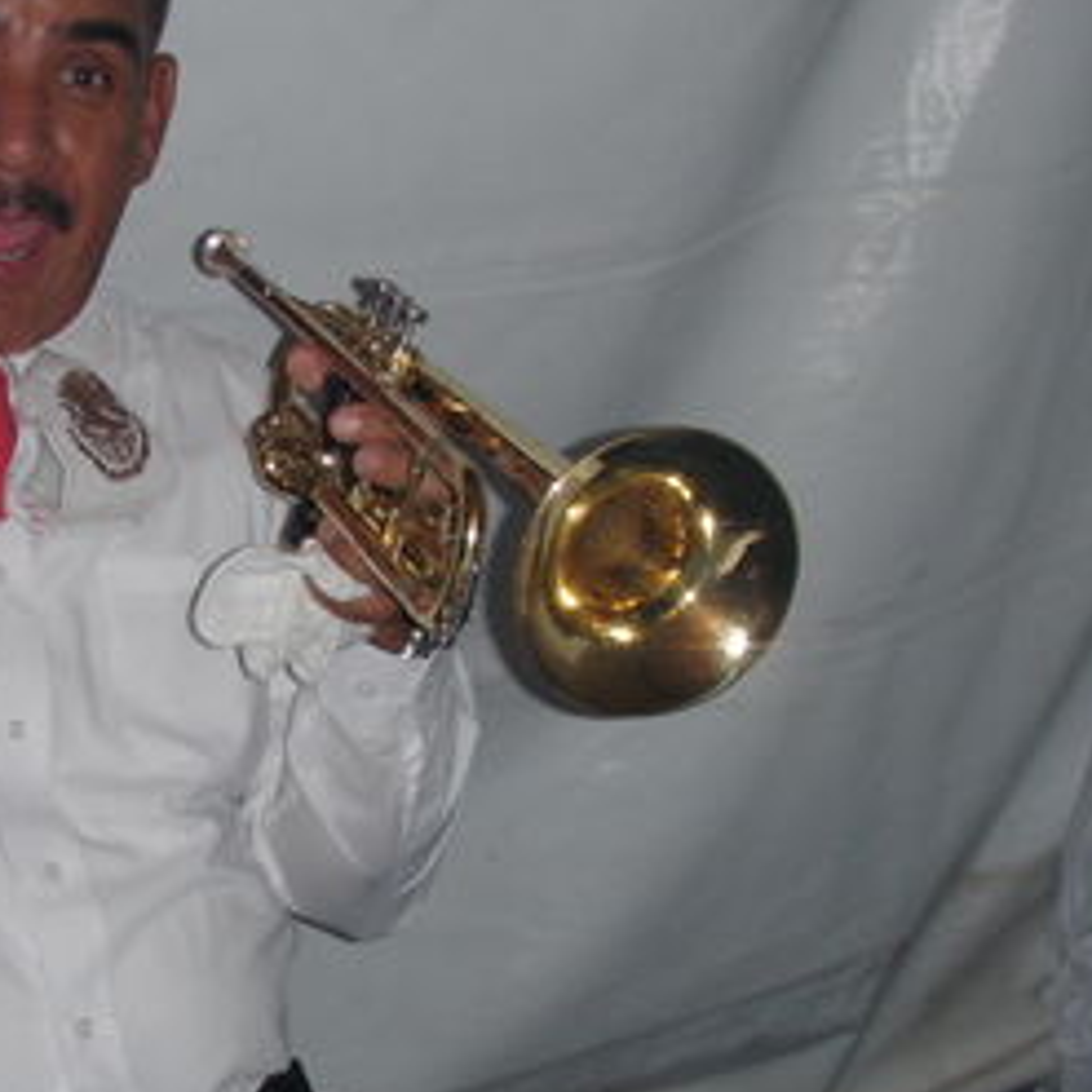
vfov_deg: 19.9
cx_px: 186
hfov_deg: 19.7
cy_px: 650
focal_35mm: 87
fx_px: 3105
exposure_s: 1/30
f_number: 3.5
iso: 100
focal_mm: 6.7
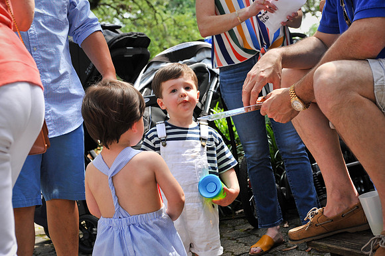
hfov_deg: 28.9
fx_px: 748
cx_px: 192
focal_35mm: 70
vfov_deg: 19.4
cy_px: 128
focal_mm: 70
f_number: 8
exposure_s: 1/200
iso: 640
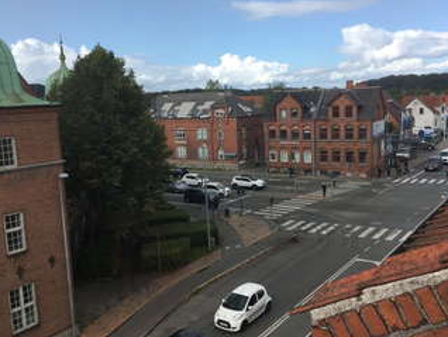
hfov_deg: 53.9
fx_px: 440
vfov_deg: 41.8
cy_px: 162
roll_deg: +1.0
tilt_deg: -9.2
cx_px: 228
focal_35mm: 34
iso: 25
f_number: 2.2
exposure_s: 1/754
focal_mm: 4.15
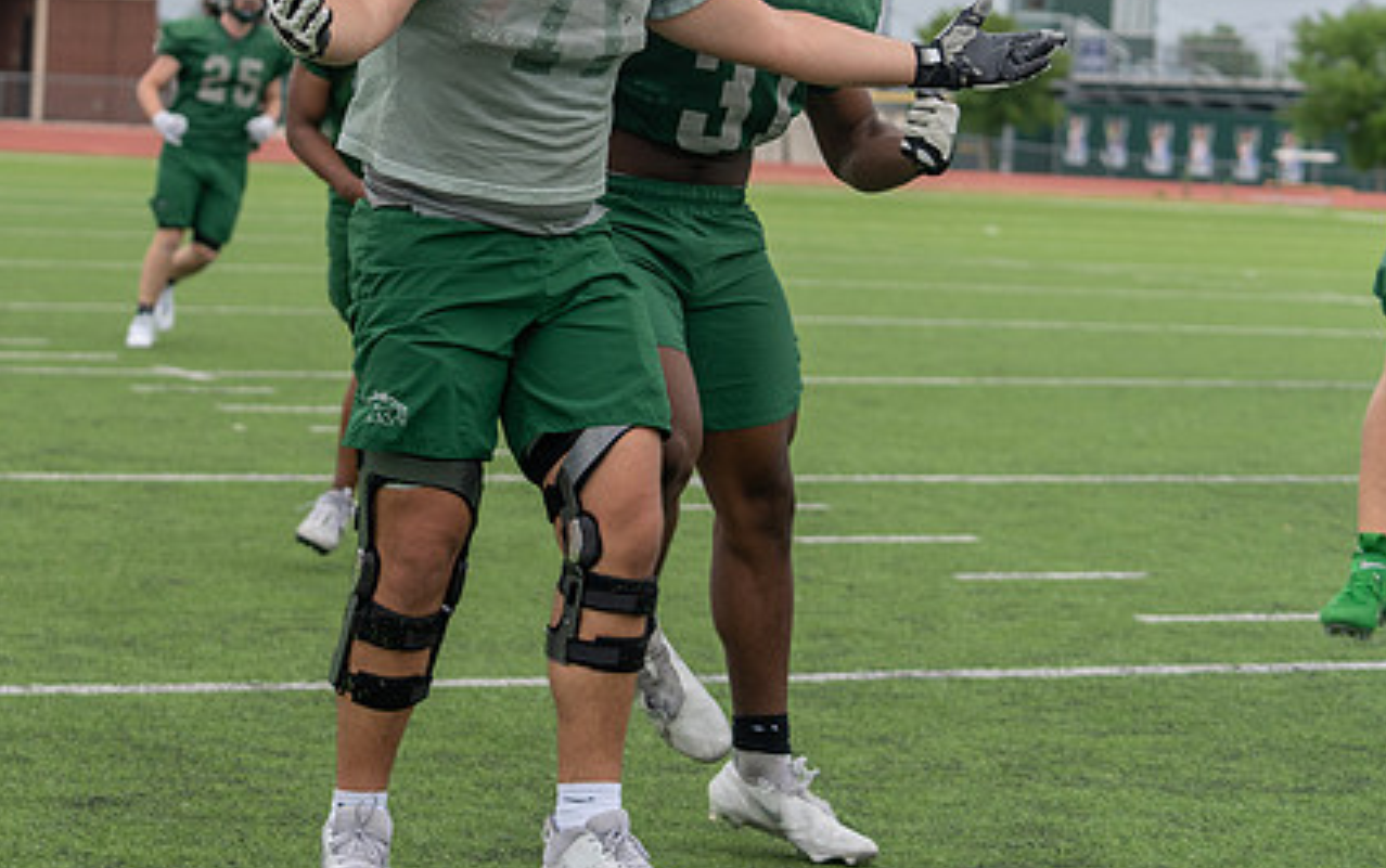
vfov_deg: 11.0
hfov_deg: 17.4
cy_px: 123
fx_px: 4499
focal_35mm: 119
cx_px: 398
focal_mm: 70
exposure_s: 1/1250
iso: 250
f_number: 3.5
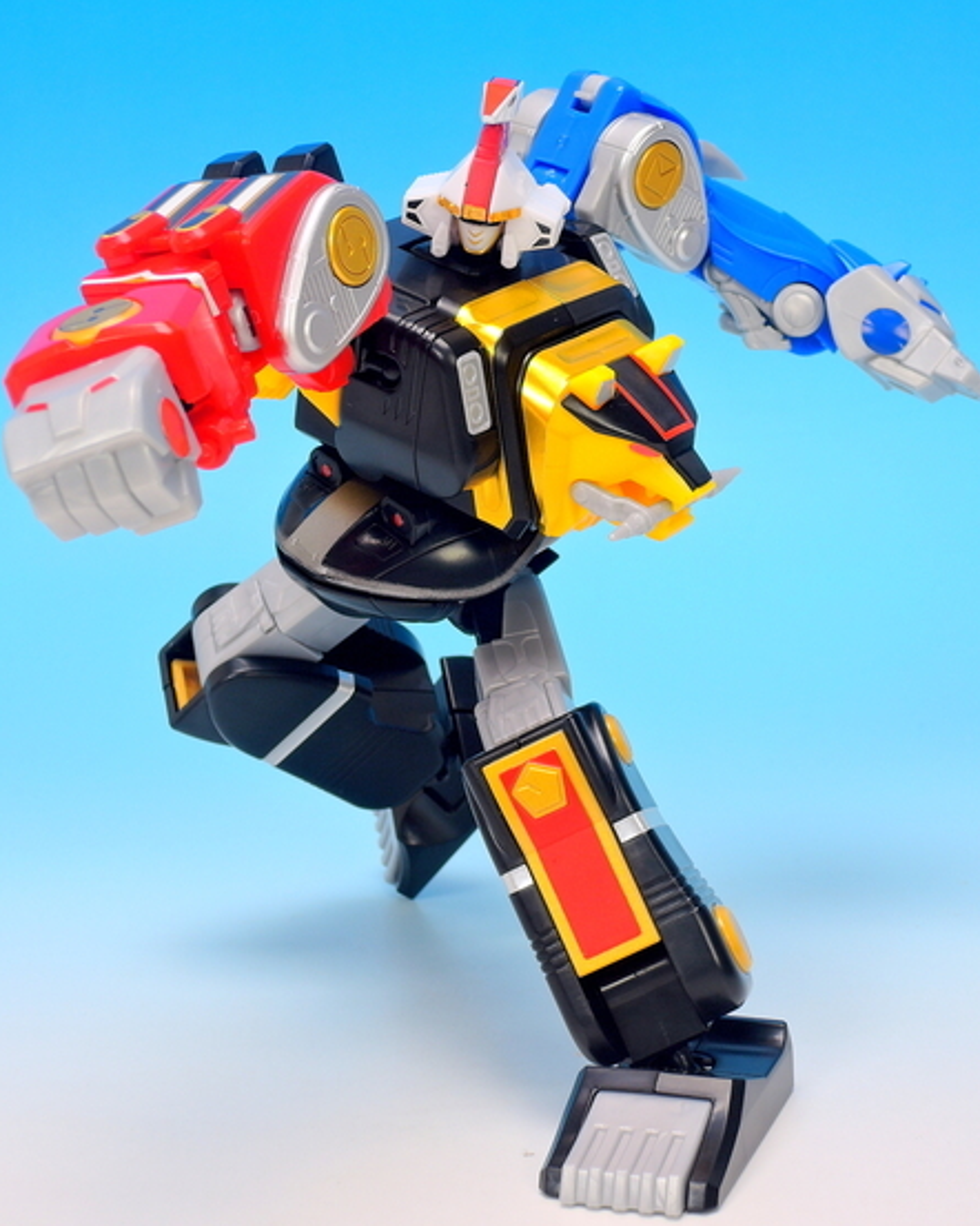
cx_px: 497
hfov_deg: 21.5
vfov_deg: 26.8
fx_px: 2576
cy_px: 574
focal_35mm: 71
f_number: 5.6
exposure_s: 1/1.6
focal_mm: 14.3
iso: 80
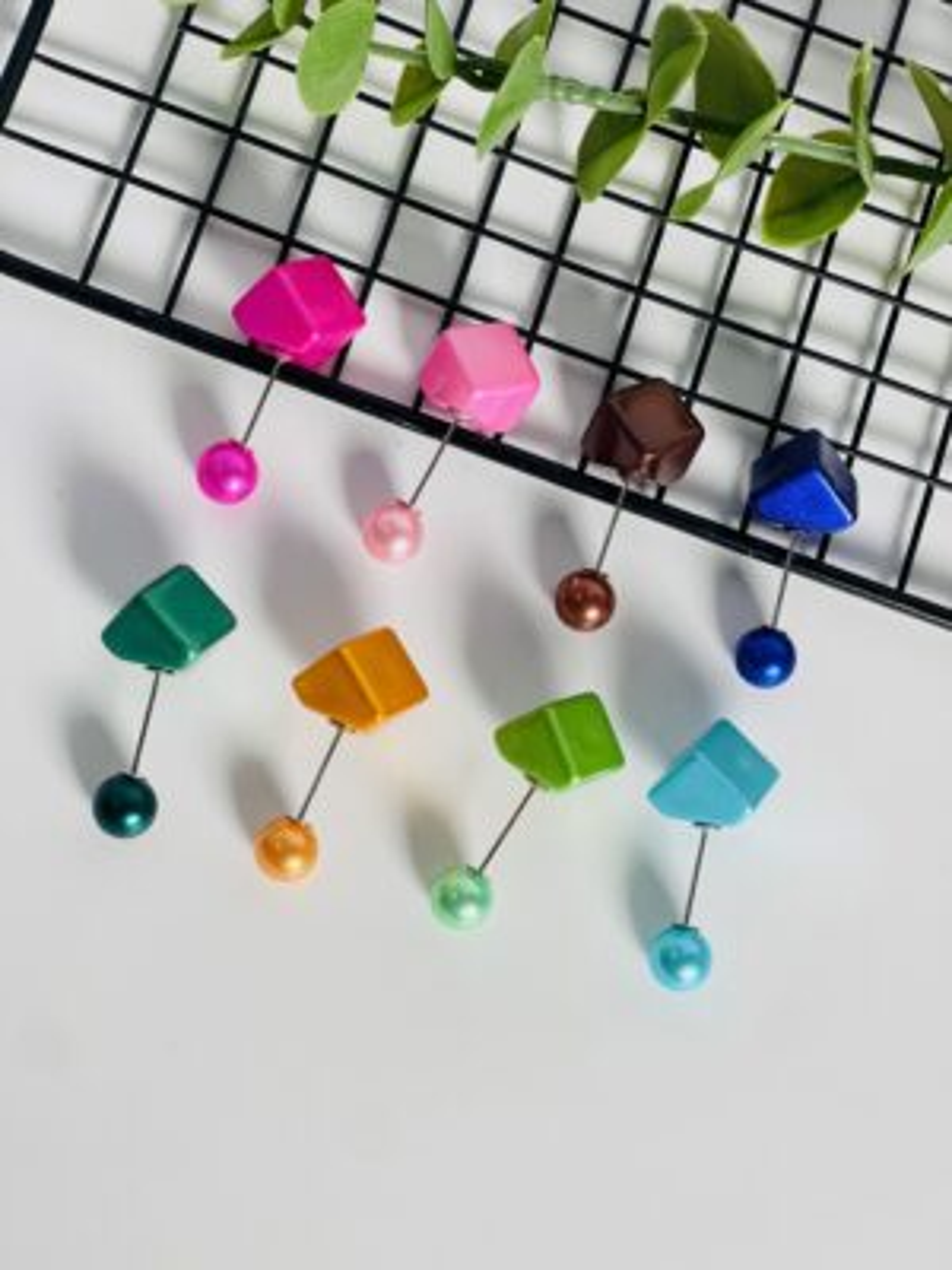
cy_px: 635
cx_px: 476
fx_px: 2347
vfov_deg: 30.3
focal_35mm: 64
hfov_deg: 22.9
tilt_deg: -75.3
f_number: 2.2
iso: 50
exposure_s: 1/121
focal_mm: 7.5
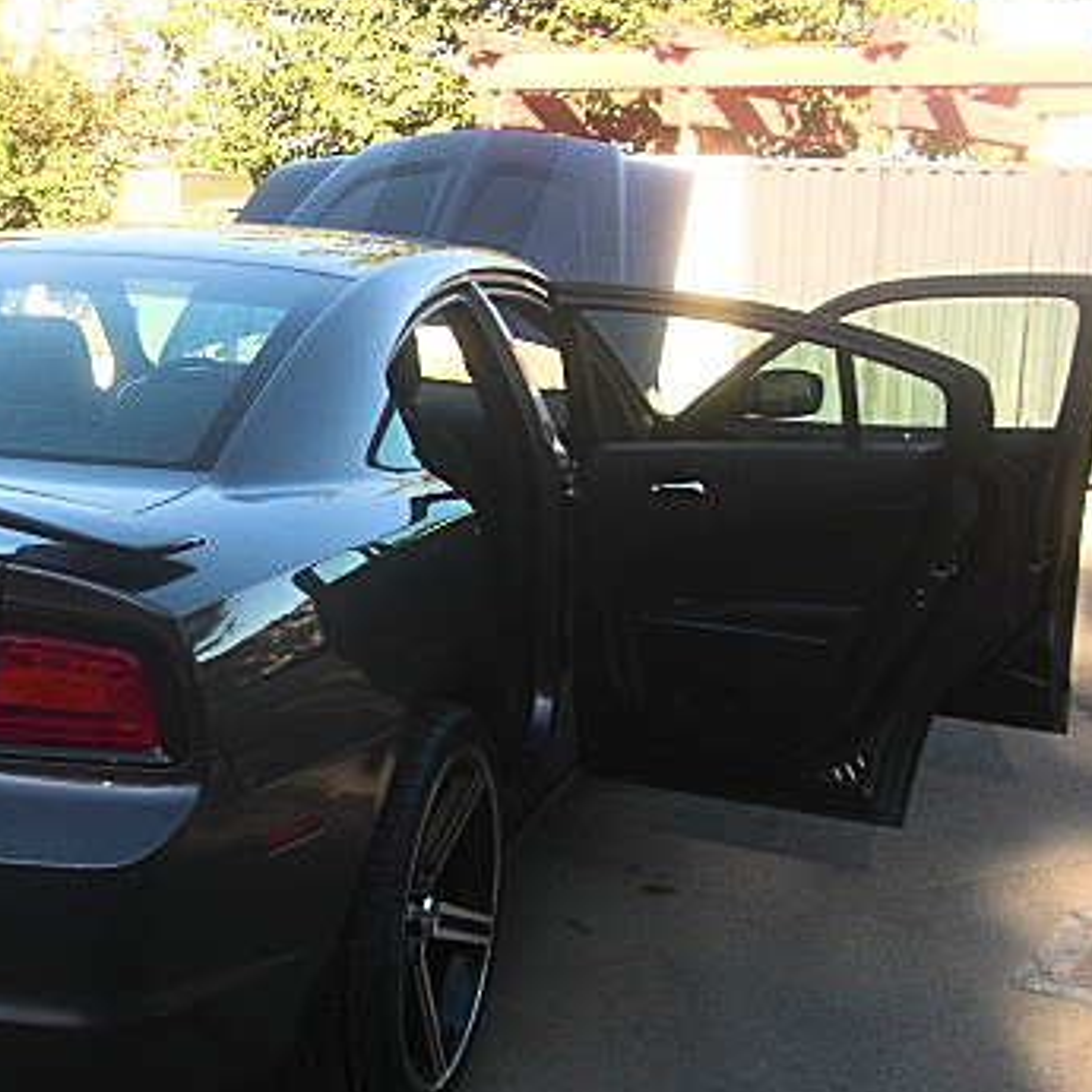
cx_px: 168
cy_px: 611
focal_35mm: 59
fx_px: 2106
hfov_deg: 28.3
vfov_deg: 29.0
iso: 50
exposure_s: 1/160
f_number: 2.8
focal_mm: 6.3
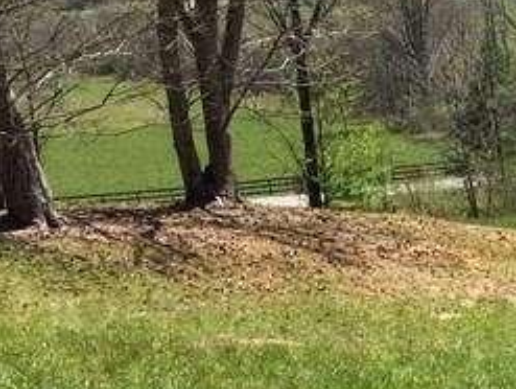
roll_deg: +1.0
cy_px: 475
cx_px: 1001
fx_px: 1791
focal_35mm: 120
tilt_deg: -16.7
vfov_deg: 12.1
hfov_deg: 14.0
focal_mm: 4.15
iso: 32
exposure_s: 1/1276
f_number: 2.2
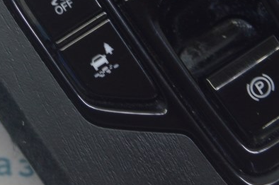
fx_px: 1659
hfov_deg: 9.6
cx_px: 188
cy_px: -17
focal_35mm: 214
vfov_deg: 6.4
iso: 400
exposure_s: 1/20
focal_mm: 55
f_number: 5.6
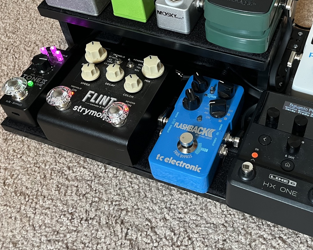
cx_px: 217
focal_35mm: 43
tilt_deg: -50.3
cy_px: 90
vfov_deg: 34.7
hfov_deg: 42.1
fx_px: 398
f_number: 1.6
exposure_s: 1/60
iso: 200
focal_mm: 5.1
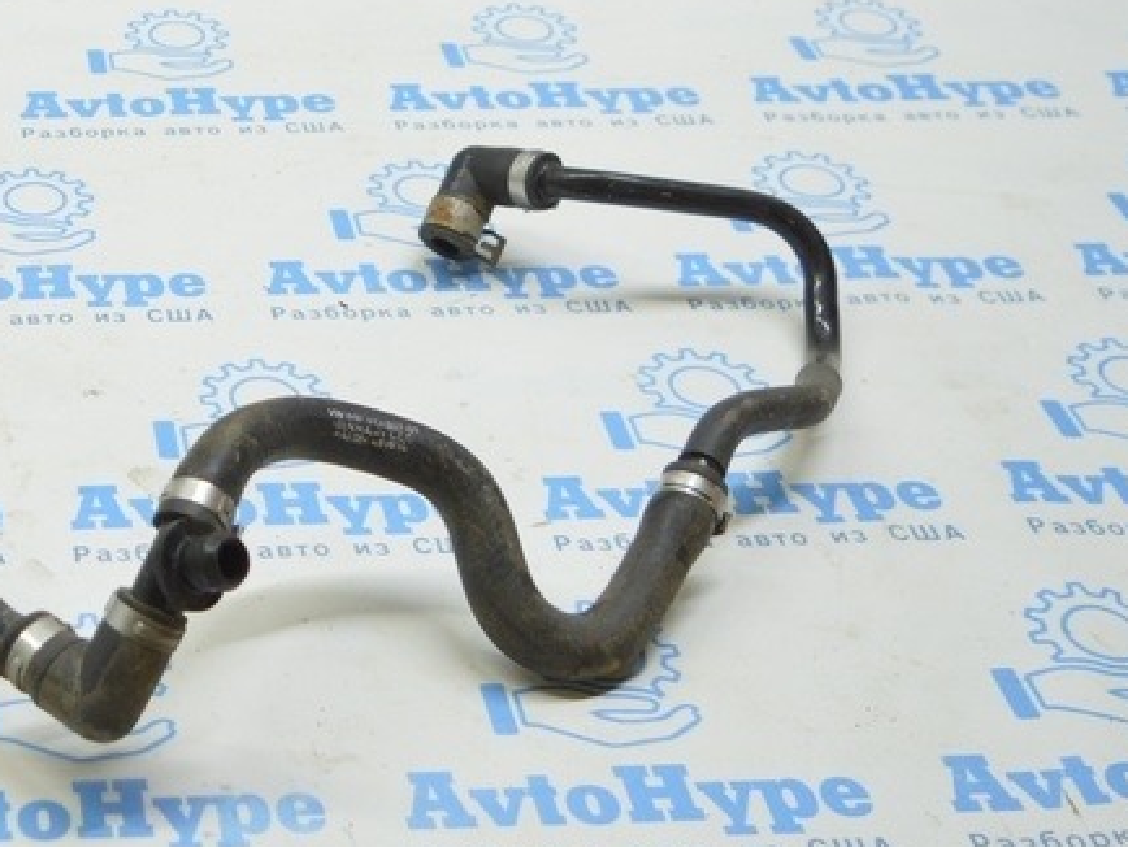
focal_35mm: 68
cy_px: 248
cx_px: -143
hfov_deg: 26.1
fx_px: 2217
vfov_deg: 21.5
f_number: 3.8
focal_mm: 20
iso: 400
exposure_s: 1/60
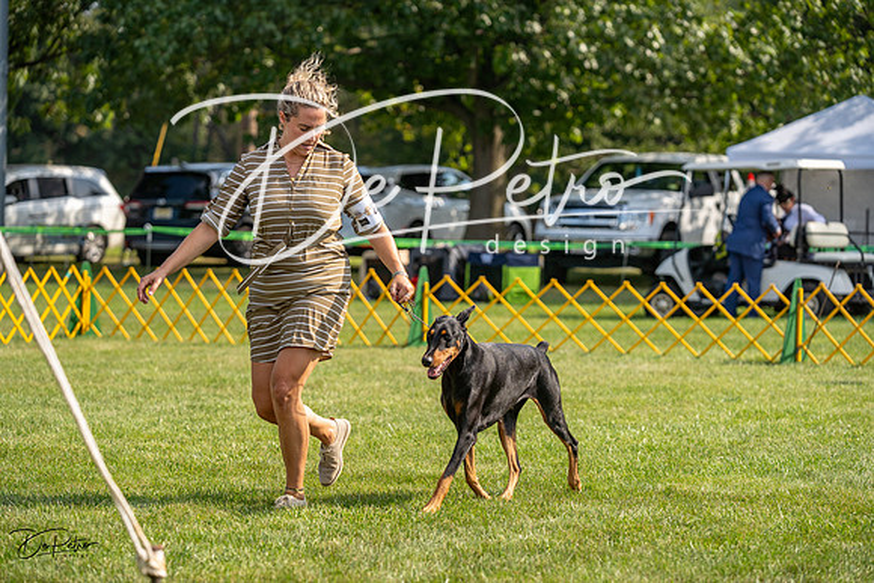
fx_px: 2768
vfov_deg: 12.0
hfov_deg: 17.9
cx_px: 437
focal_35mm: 114
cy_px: 292
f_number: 3.5
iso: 200
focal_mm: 114
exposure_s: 1/1600
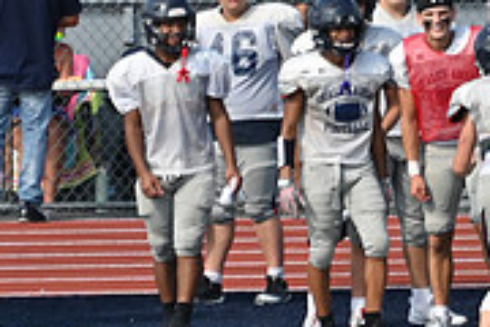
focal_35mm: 1209
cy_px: 105
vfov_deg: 1.1
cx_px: 602
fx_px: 16455
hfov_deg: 1.7
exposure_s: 1/800
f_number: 5.6
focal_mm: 250
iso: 140
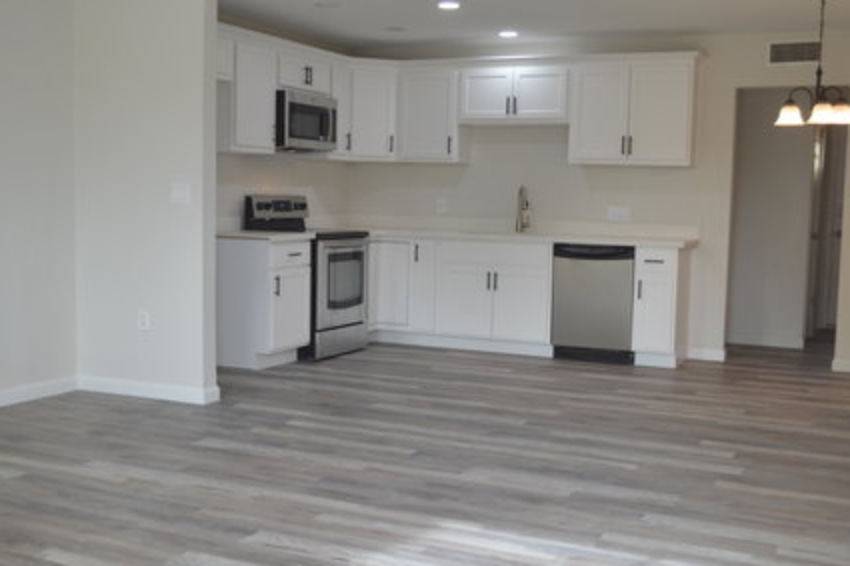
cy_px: 295
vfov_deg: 30.5
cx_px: 410
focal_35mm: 44
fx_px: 1038
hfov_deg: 44.5
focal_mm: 26
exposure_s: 1/80
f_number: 4.5
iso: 400
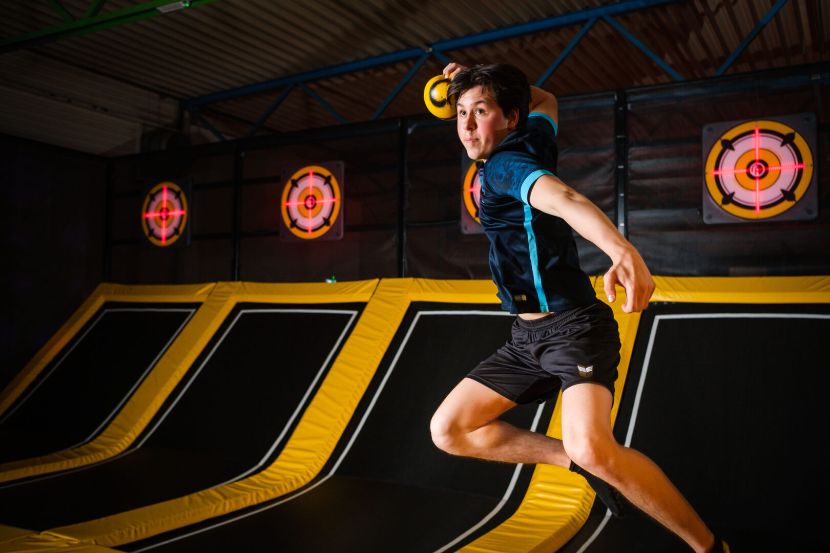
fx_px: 807
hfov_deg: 54.4
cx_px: 415
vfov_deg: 37.9
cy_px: 276
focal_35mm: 35
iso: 800
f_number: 2.8
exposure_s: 1/125
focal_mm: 23
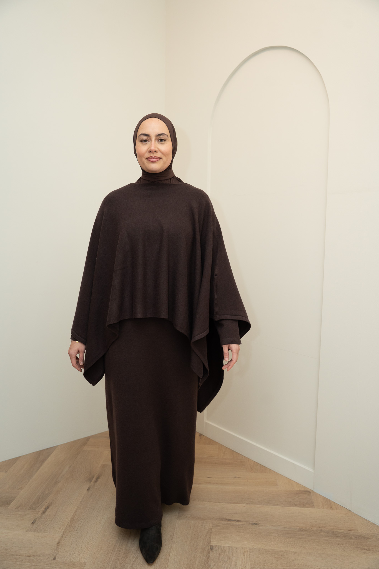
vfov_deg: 61.9
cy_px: 284
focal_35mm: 30
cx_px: 190
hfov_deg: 43.6
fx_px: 474
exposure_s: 1/250
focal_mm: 30
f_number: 4
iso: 1000
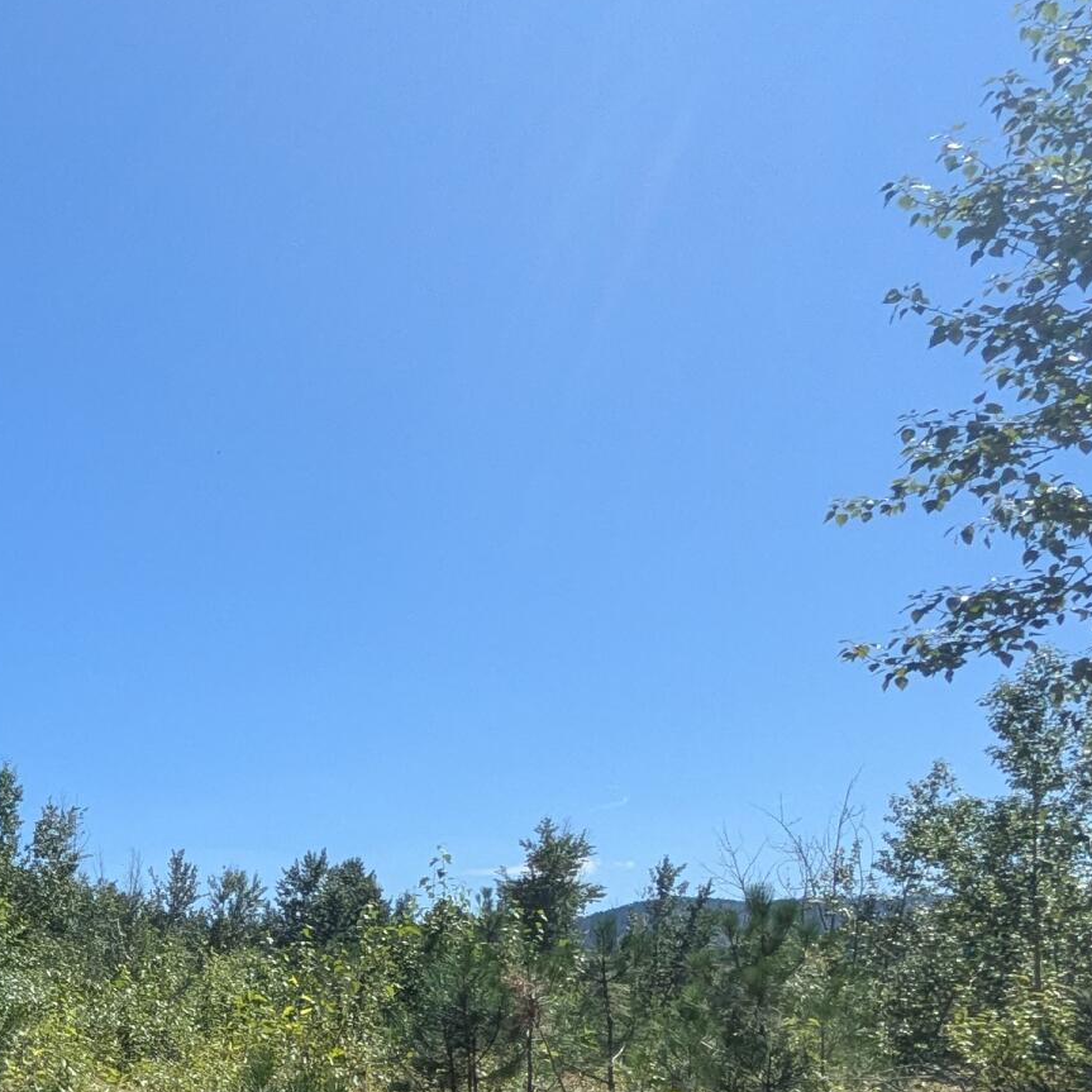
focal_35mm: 43
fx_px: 1535
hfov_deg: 30.7
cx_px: -326
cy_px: 941
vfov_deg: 37.1
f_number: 2.2
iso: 57
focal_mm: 1.85
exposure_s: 1/1689
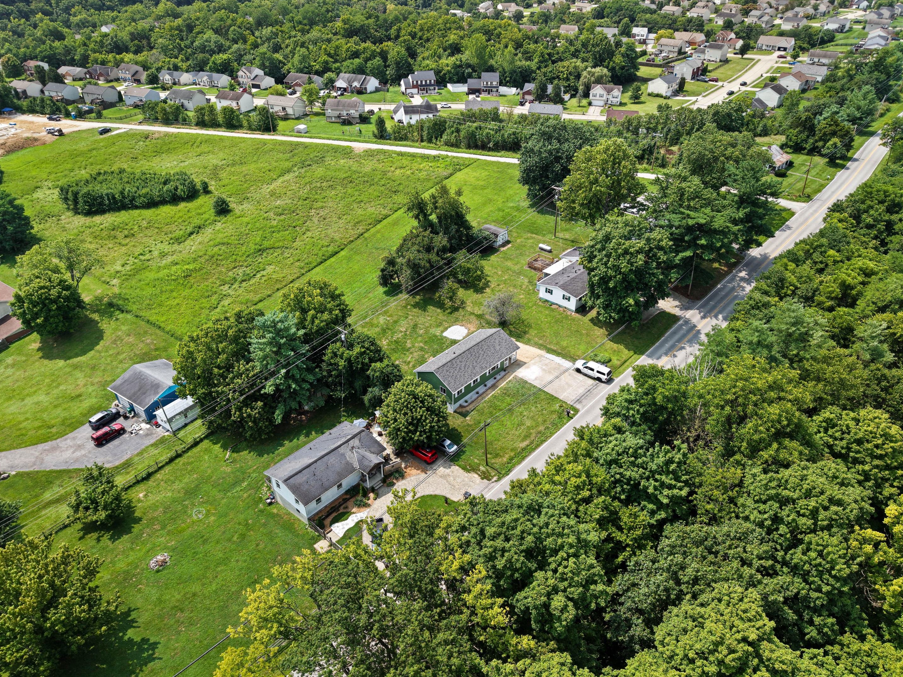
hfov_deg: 69.4
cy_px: 344
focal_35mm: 25
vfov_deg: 54.9
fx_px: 652
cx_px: 461
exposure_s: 1/1000
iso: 100
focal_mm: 8.67
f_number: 1.8
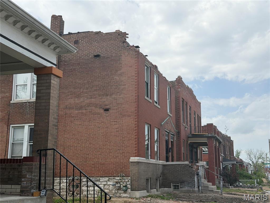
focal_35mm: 48
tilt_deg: +10.7
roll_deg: -0.4
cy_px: 102
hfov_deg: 39.7
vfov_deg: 30.3
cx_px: 135
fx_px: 374
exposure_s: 1/4329
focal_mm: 6.76
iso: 64
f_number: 1.78
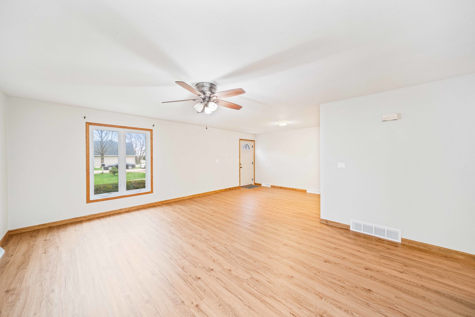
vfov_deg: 90.0
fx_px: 158
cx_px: 238
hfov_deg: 112.6
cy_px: 158
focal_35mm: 12
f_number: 11
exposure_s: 1.6
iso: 320
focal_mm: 12
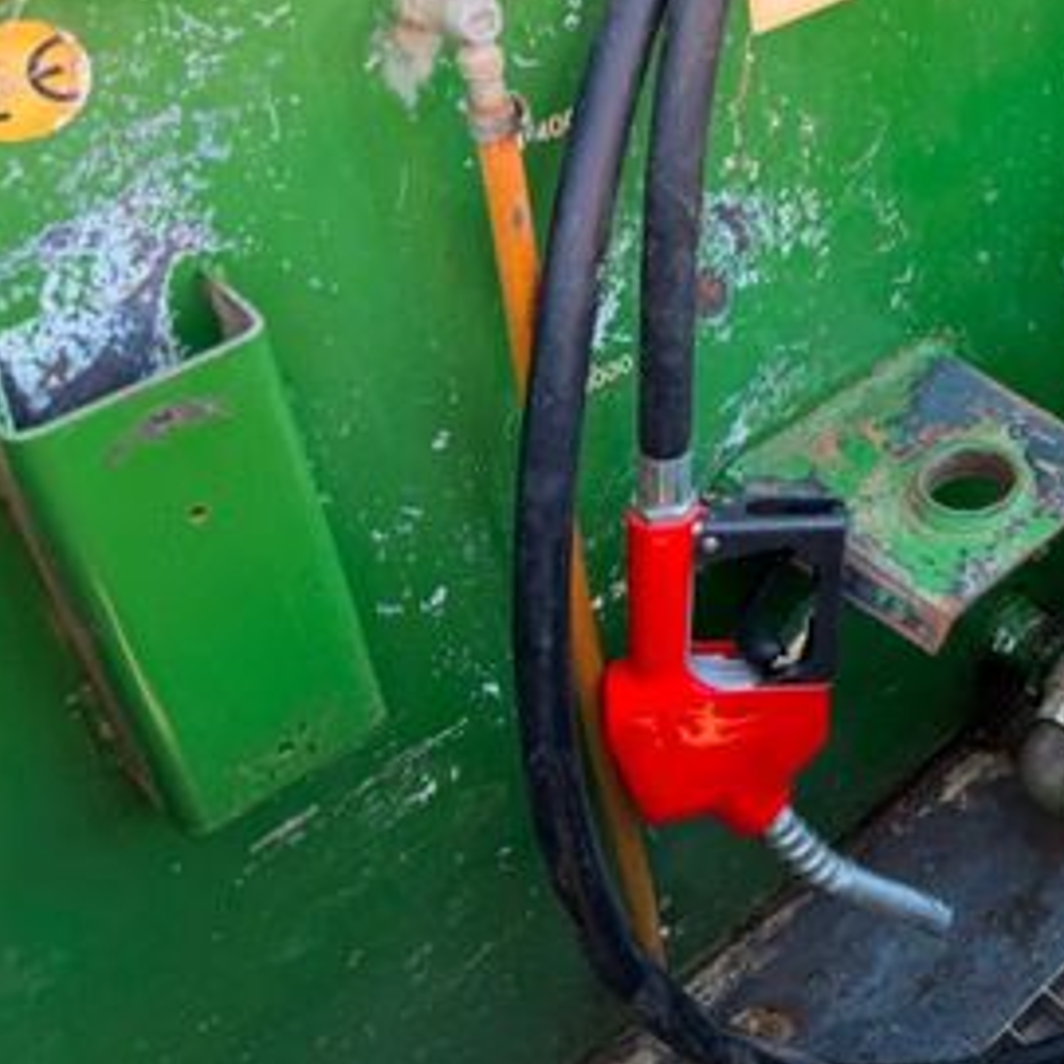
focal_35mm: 47
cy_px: 224
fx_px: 1634
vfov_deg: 35.0
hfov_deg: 31.9
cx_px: 1170
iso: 80
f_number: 1.78
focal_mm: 6.76
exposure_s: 1/175
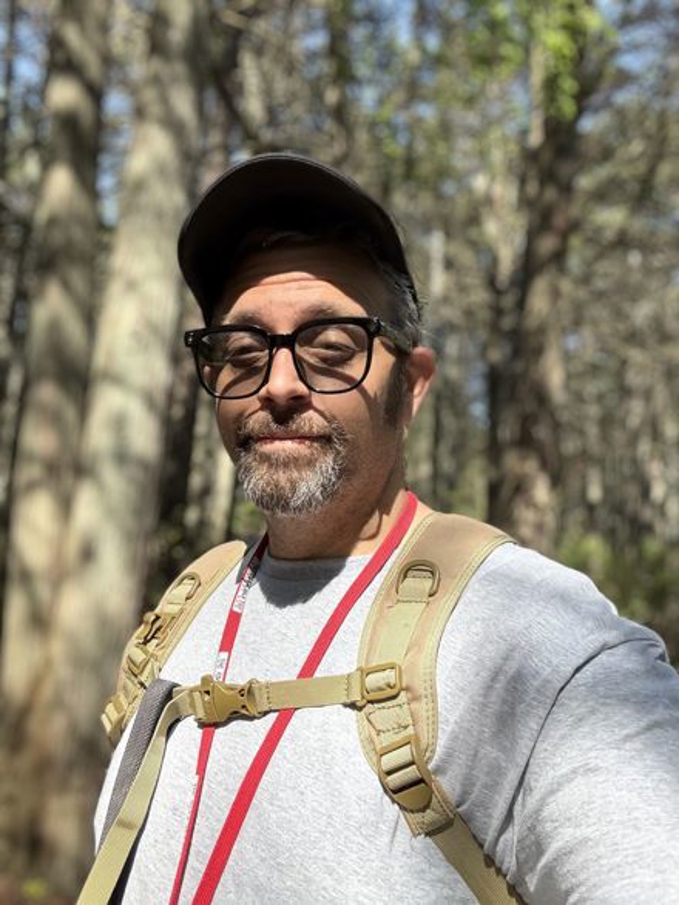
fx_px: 785
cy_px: 452
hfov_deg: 46.8
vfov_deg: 60.0
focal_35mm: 30
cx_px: 340
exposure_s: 1/246
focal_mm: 2.69
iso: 32
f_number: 1.9
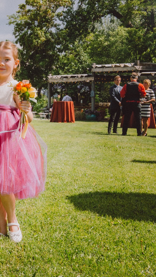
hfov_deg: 17.1
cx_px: -34
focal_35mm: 67
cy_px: 139
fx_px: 492
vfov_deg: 31.4
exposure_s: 1/800
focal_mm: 42
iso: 2000
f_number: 14
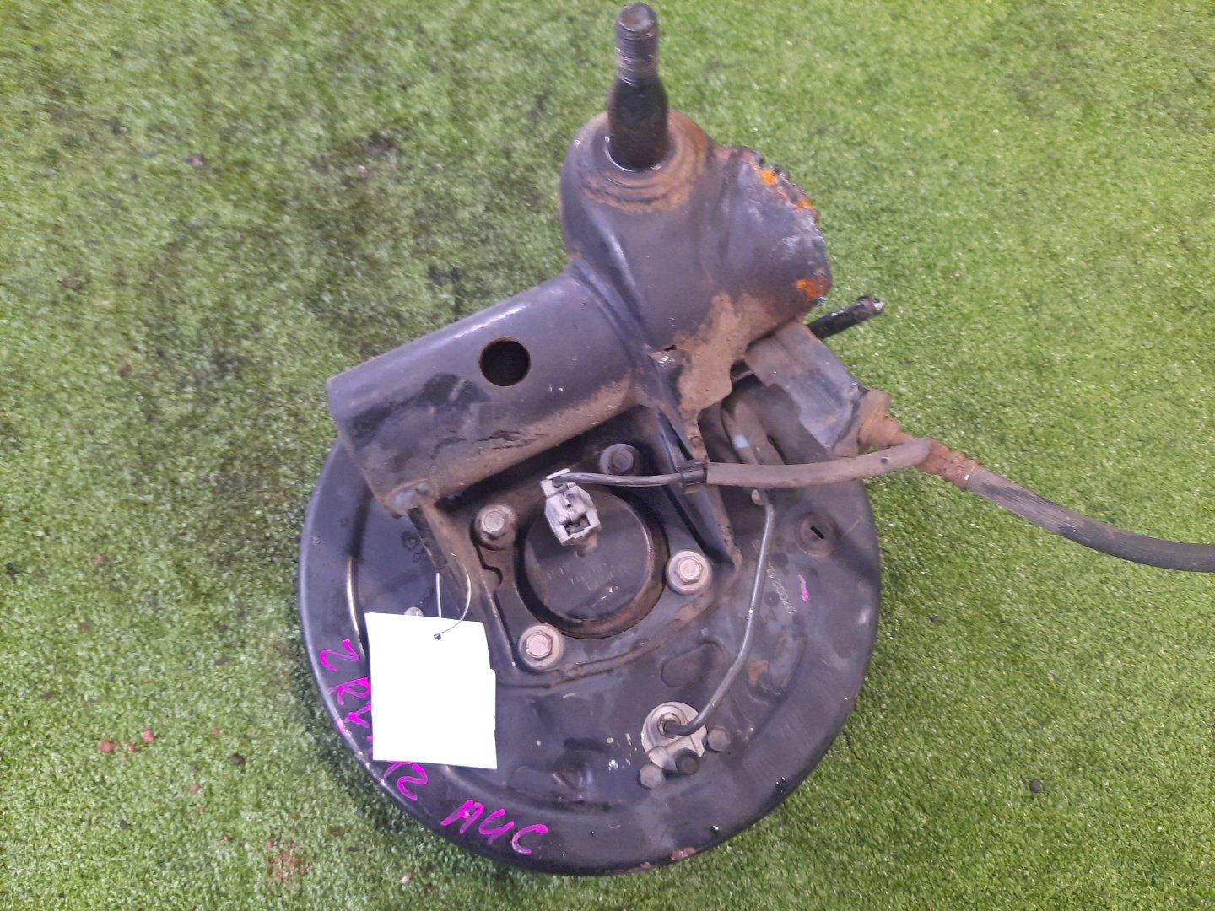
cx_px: 608
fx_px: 877
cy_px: 456
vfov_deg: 54.9
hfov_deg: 69.4
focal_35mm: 25
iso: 422
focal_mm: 4.6
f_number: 2
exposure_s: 1/25
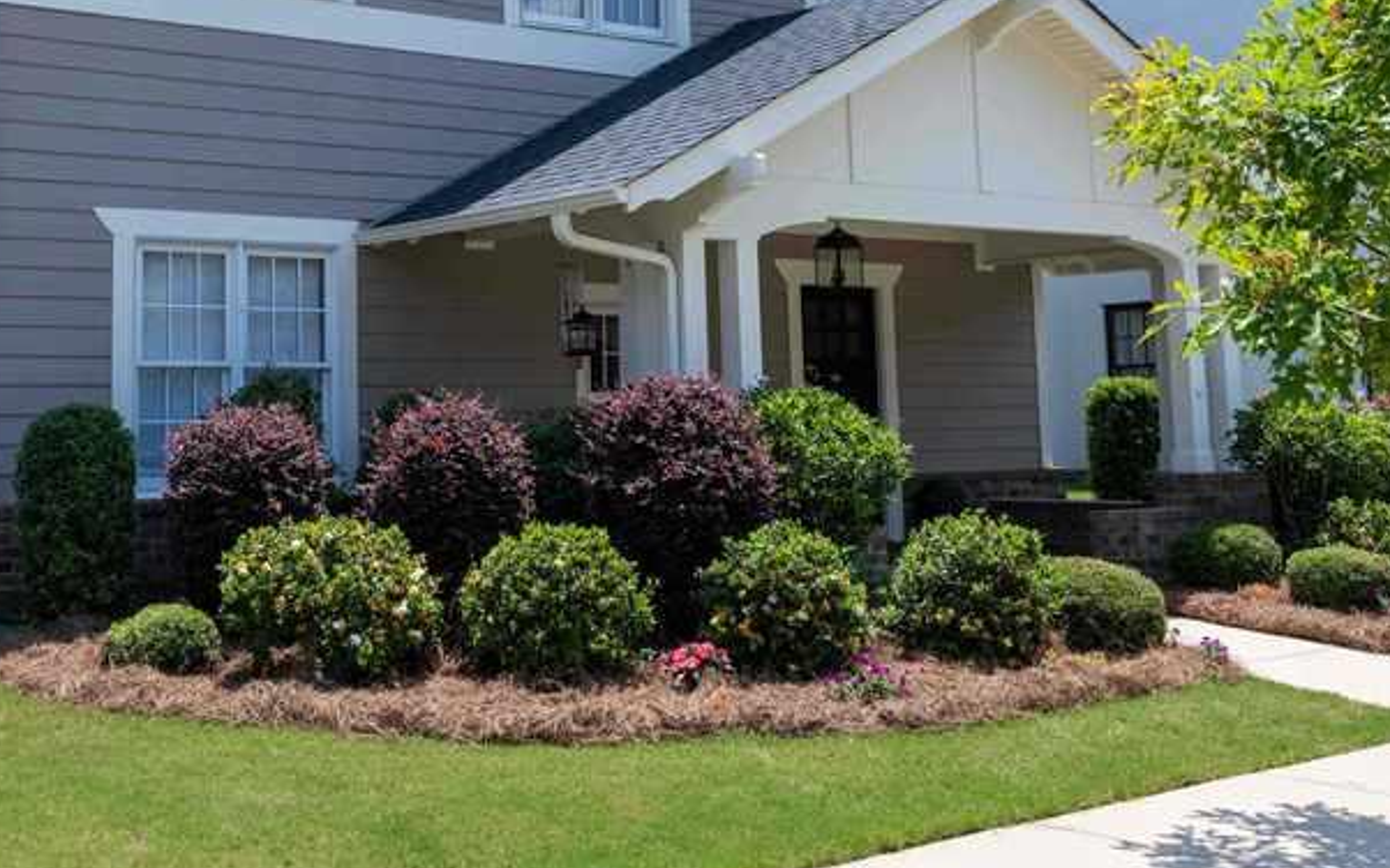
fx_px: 1969
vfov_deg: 24.4
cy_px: 154
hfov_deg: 38.5
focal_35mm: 52
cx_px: 480
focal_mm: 24
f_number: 8
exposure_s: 1/250
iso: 100
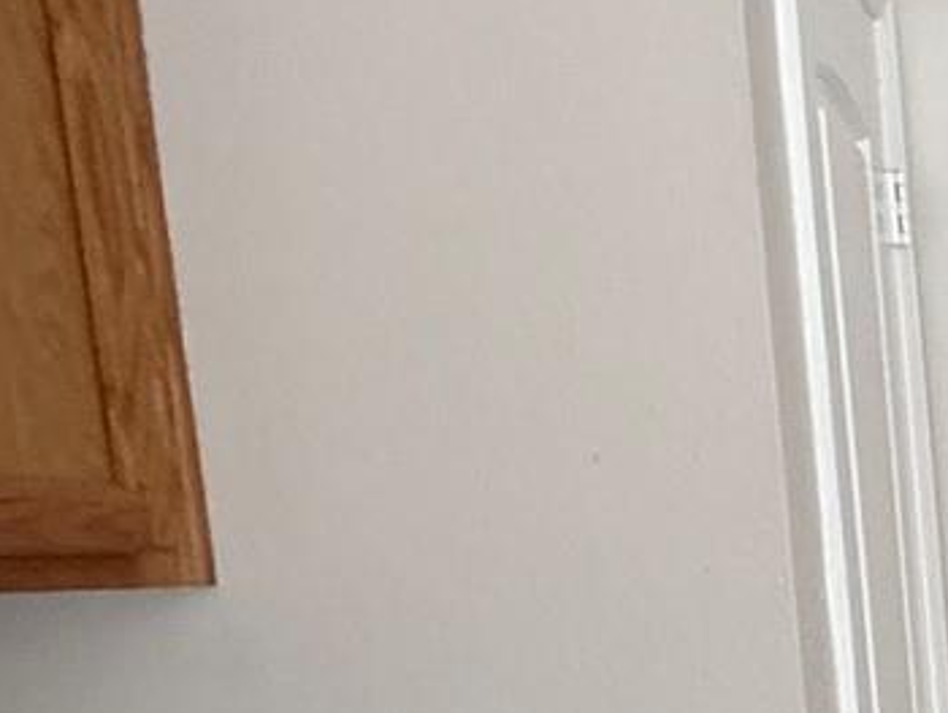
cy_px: 816
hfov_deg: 17.7
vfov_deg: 21.6
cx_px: 2010
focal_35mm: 64
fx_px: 1754
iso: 250
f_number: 2.2
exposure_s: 1/99
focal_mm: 2.22
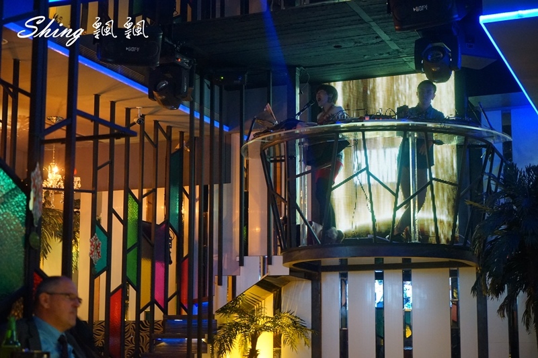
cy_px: 179
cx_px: 269
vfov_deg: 20.6
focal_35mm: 66
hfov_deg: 30.5
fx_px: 986
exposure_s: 1/10
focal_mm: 66
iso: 3200
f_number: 5
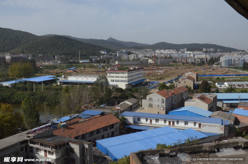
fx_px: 227
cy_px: 82
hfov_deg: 57.3
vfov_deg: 39.8
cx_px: 124
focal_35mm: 33
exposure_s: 1/3200
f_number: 11
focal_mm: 22
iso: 2000
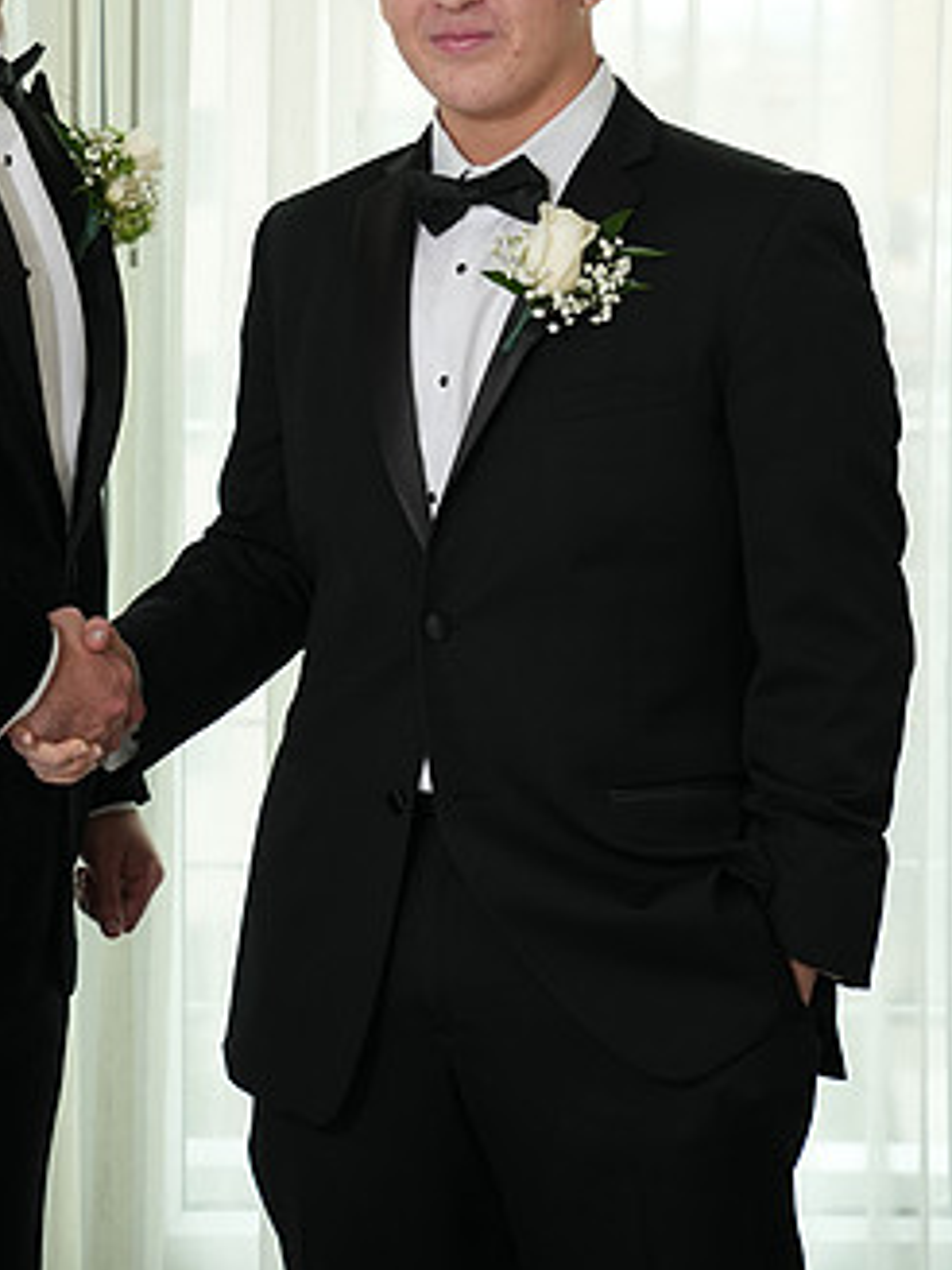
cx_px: 219
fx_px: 3740
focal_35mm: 102
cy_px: 271
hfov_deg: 14.4
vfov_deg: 19.1
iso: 800
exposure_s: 1/200
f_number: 4
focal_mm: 60
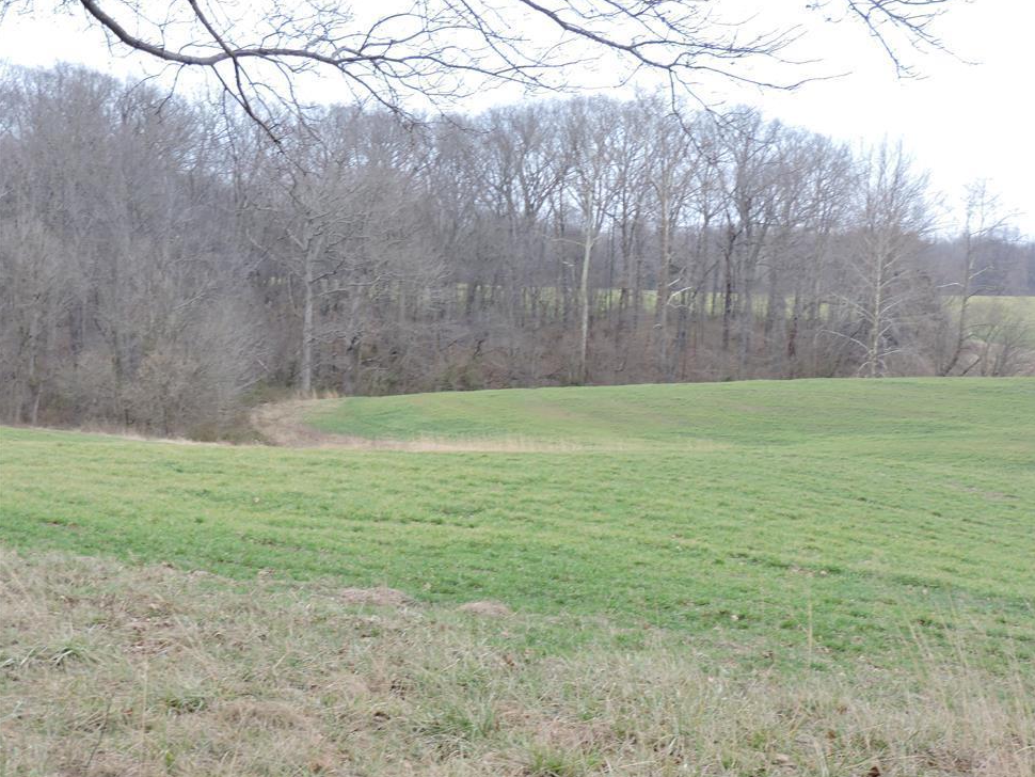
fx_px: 2841
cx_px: 542
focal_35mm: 95
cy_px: 407
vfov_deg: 15.6
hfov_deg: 20.6
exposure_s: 1/100
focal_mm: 16.1
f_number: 4.1
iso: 180
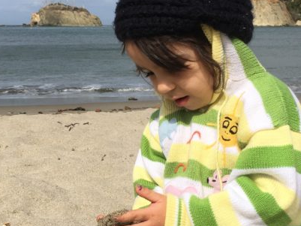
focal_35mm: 74
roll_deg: -0.1
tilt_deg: -10.9
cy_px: 150
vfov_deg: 19.8
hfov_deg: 26.2
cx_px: 112
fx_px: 644
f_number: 2.2
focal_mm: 4.15
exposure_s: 1/2481
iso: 25
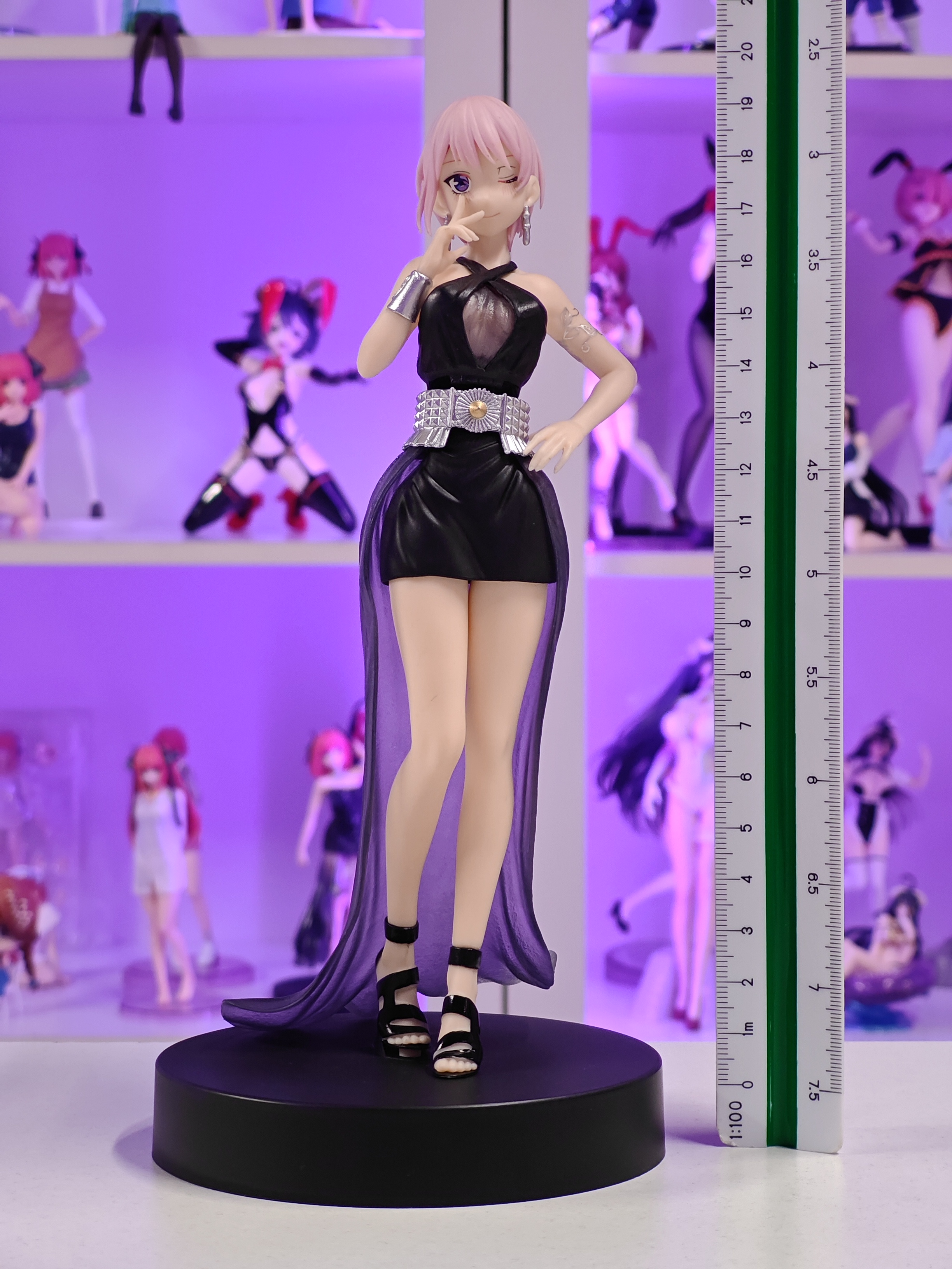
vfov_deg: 24.4
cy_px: 634
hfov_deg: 18.4
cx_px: 476
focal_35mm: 80
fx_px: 2934
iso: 1000
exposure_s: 1/25
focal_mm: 7.48
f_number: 2.4
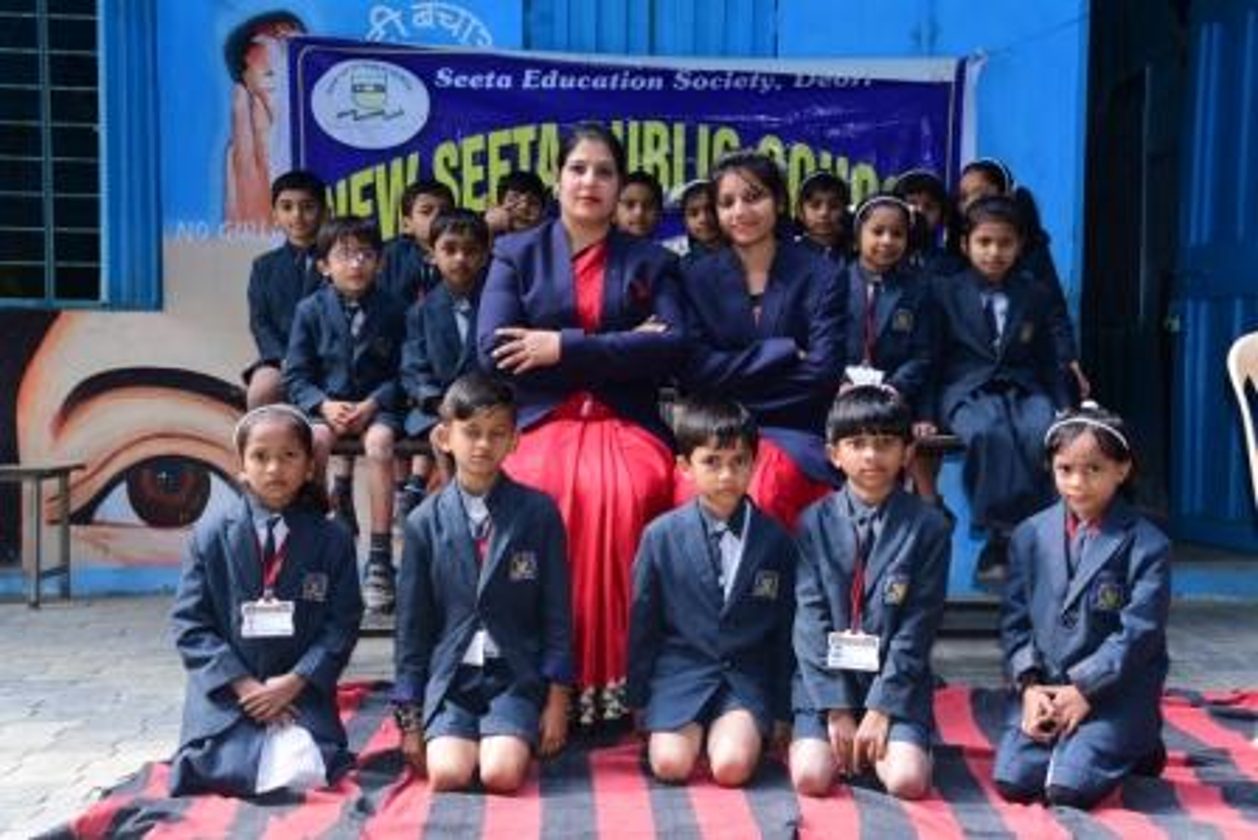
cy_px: 420
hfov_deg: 41.1
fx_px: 1678
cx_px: 629
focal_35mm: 48
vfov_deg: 28.1
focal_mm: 48
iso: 250
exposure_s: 1/125
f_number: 6.3
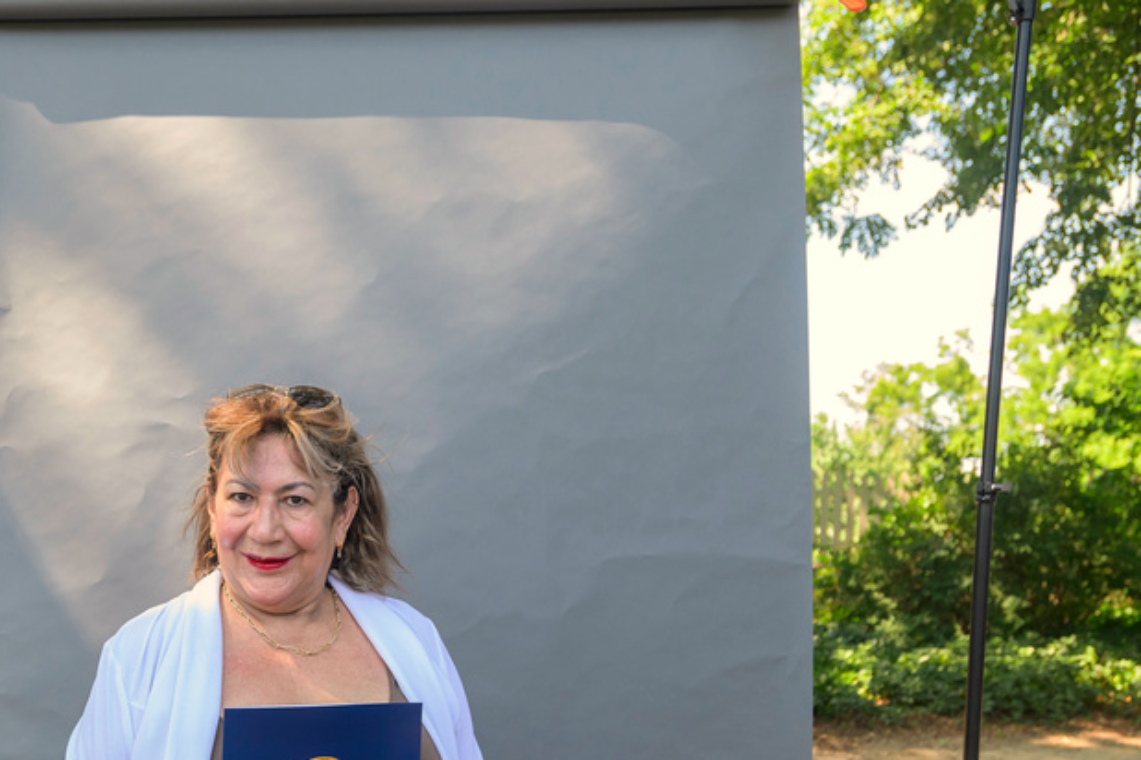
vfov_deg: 30.6
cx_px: 358
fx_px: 1362
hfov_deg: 44.6
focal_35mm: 43
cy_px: 574
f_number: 5.6
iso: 640
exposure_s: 1/400
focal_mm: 26
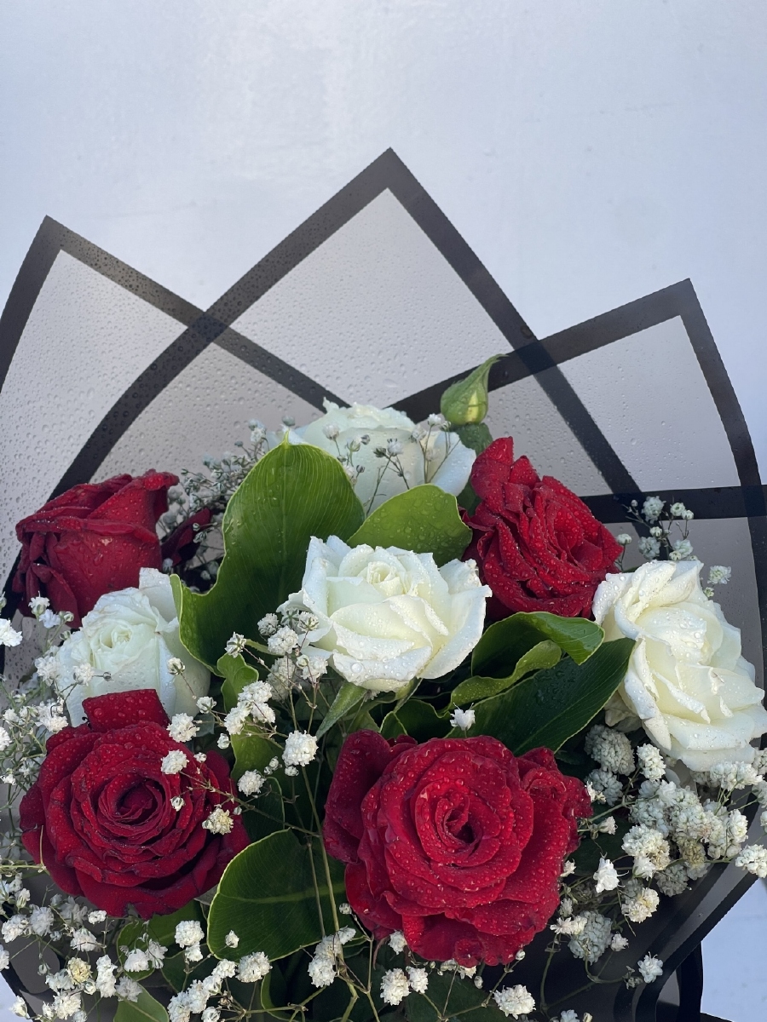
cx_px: 384
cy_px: 511
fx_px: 1891
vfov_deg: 30.3
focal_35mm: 64
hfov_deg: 22.9
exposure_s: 1/218
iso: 20
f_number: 2.2
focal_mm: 7.5
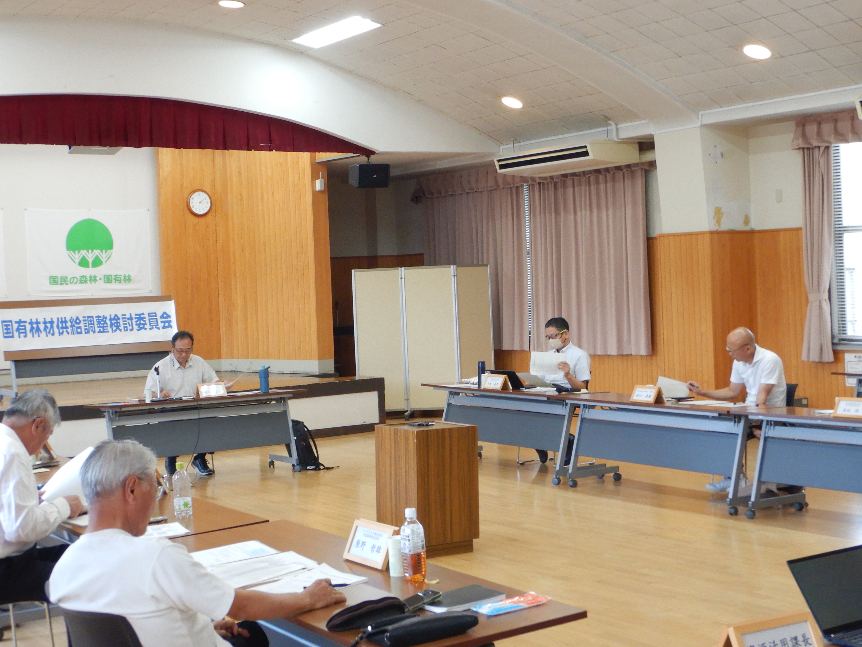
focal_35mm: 53
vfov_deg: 27.5
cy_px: 265
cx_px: 410
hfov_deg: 36.2
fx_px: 1320
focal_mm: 7.2
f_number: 4.2
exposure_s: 1/30
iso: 250
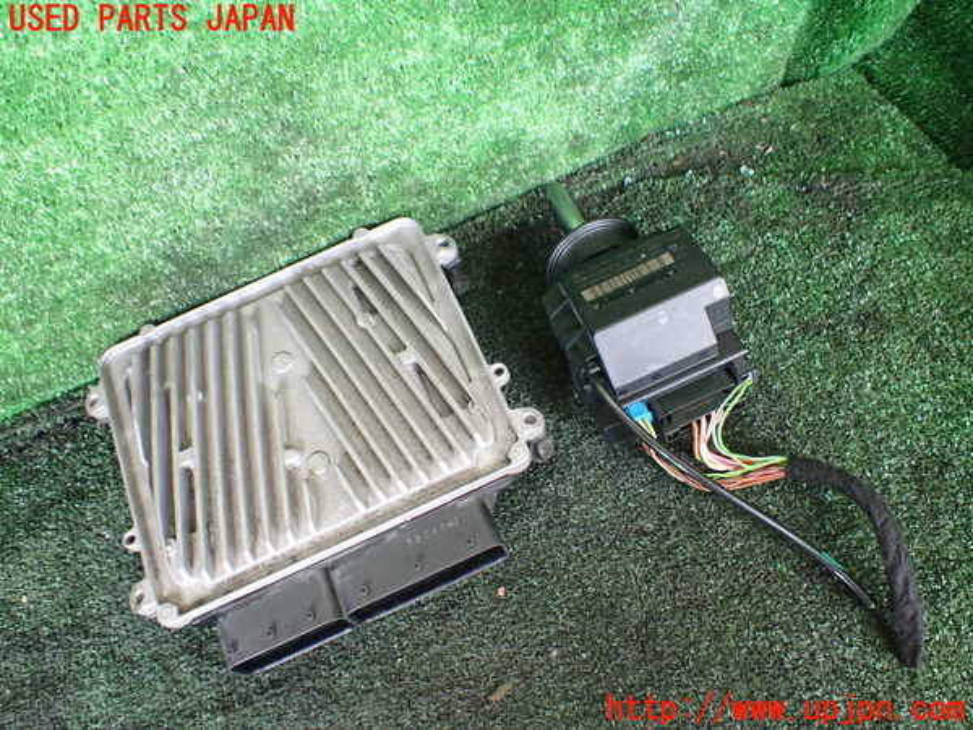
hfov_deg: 60.0
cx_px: 486
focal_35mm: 30
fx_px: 843
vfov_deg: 46.8
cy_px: 365
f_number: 2.3
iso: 800
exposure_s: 1/80
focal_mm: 5.4
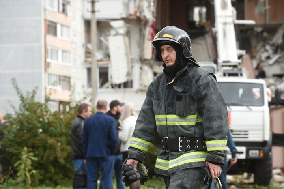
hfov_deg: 15.2
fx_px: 1064
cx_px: 142
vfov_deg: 10.2
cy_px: 94
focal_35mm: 135
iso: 800
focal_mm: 135
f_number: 5.6
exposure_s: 1/1000
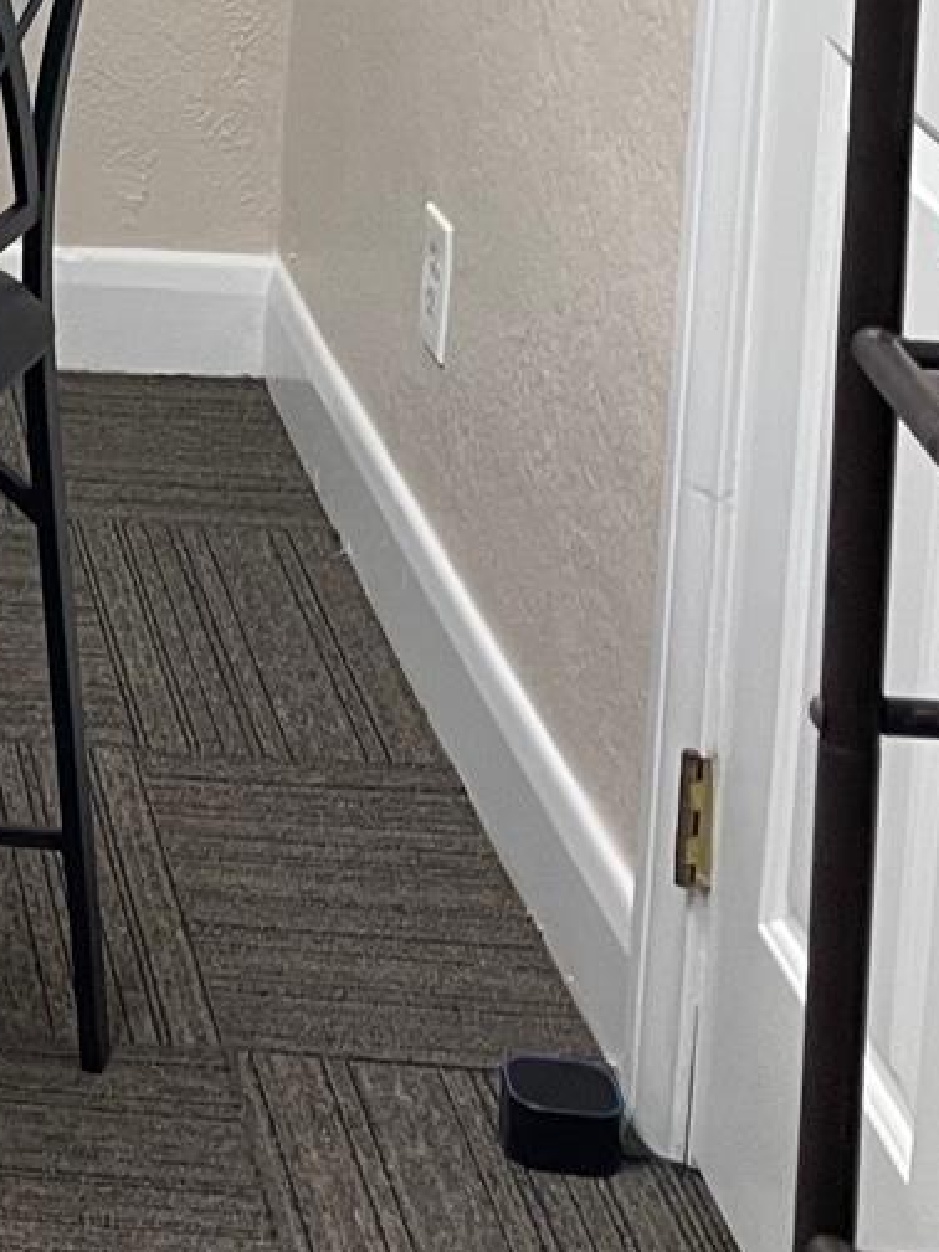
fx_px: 3761
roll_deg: -0.7
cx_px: -832
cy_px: -514
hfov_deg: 12.7
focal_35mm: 104
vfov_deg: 17.4
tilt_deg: -8.1
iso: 80
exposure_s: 1/60
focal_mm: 4.2
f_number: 1.6
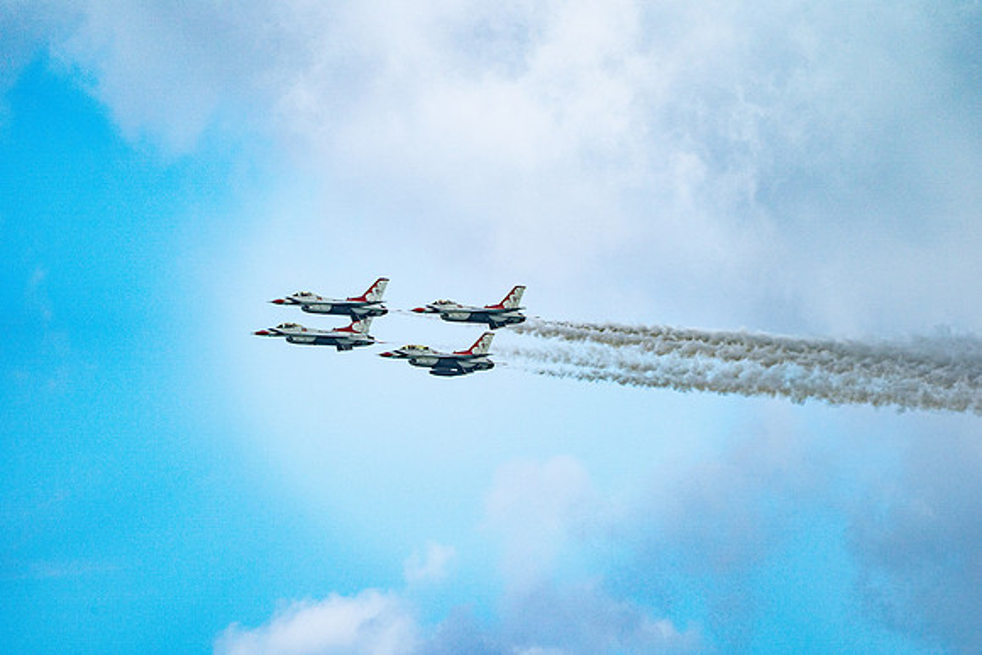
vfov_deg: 3.4
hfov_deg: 5.2
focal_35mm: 400
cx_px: 491
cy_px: 328
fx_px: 10913
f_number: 9
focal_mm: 400
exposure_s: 1/1250
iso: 640
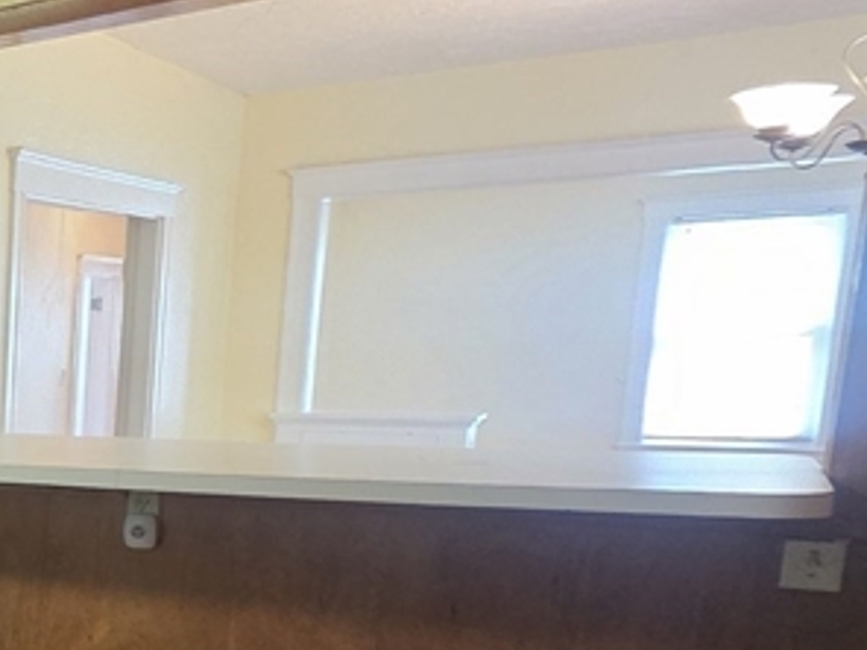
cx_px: -609
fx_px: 1127
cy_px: 521
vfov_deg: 31.3
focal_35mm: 45
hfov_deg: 24.2
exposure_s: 1/60
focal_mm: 2.2
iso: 320
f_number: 1.9
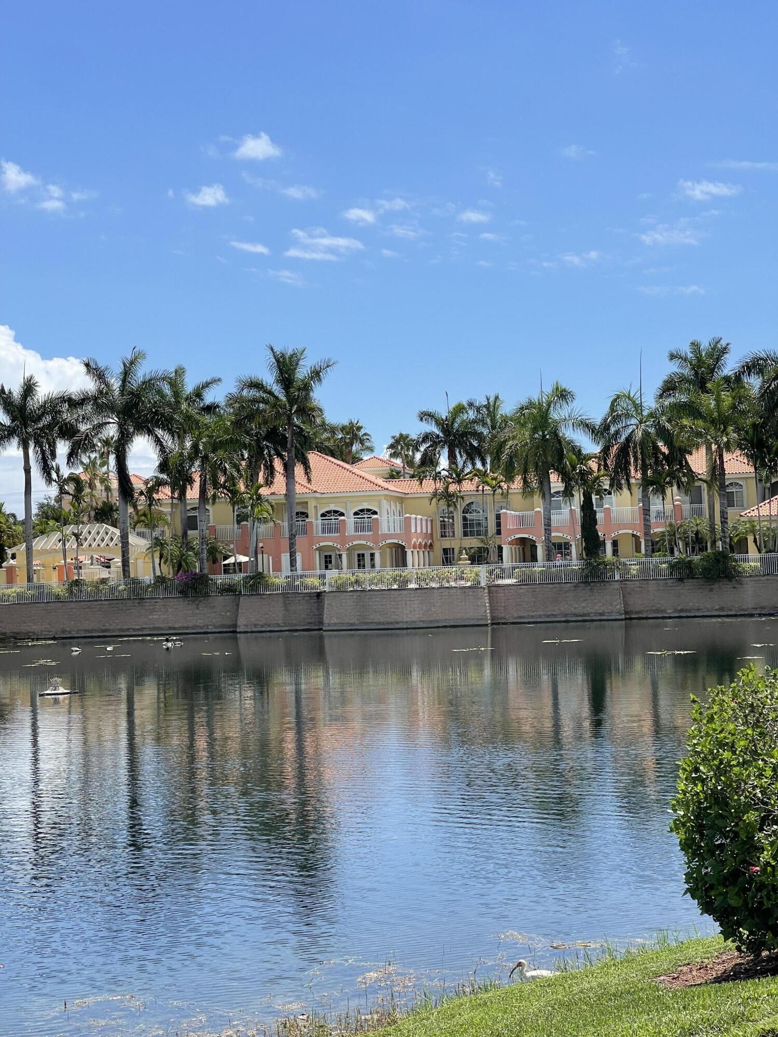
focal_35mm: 64
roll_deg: +1.9
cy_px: 518
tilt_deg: +2.4
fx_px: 1918
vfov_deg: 30.3
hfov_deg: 22.9
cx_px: 389
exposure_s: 1/1553
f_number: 2.2
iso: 20
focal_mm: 7.5
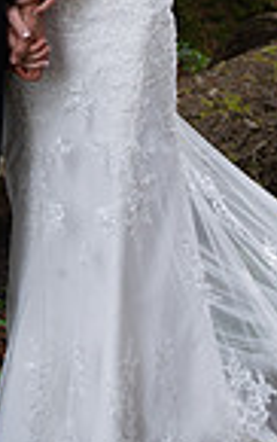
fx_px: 3492
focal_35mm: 290
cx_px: -24
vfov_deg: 7.2
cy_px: -98
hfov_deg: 4.5
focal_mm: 92
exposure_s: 1/200
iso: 800
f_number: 10
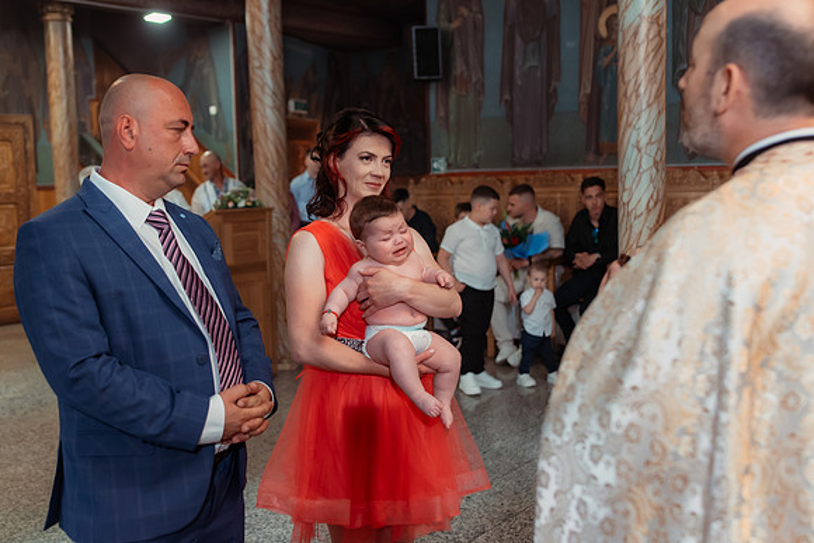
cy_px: 276
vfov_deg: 35.5
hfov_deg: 51.2
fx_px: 849
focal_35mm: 38
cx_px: 377
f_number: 2.8
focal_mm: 35
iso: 1600
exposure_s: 1/200
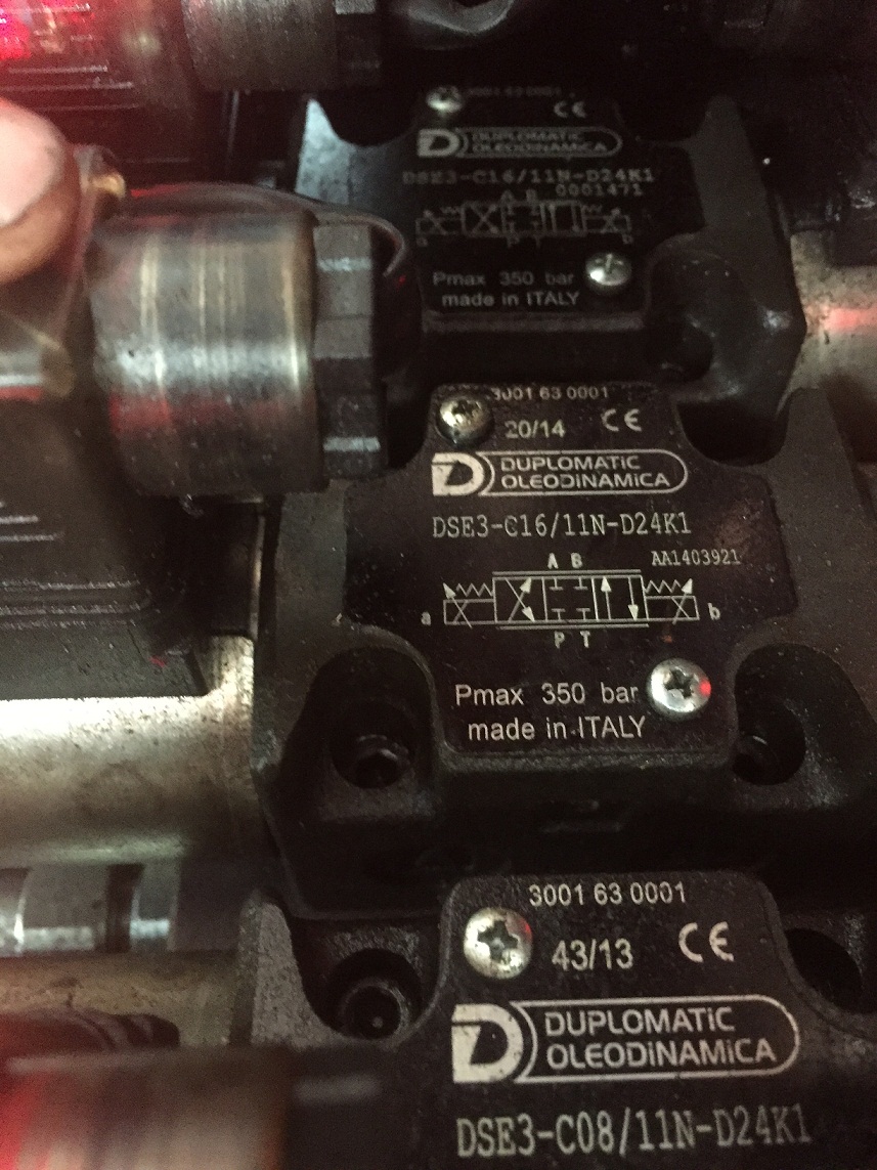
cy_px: 585
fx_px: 980
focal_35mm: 29
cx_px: 438
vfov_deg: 61.7
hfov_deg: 48.2
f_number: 2.2
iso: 1000
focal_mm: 4.15
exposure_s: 1/17
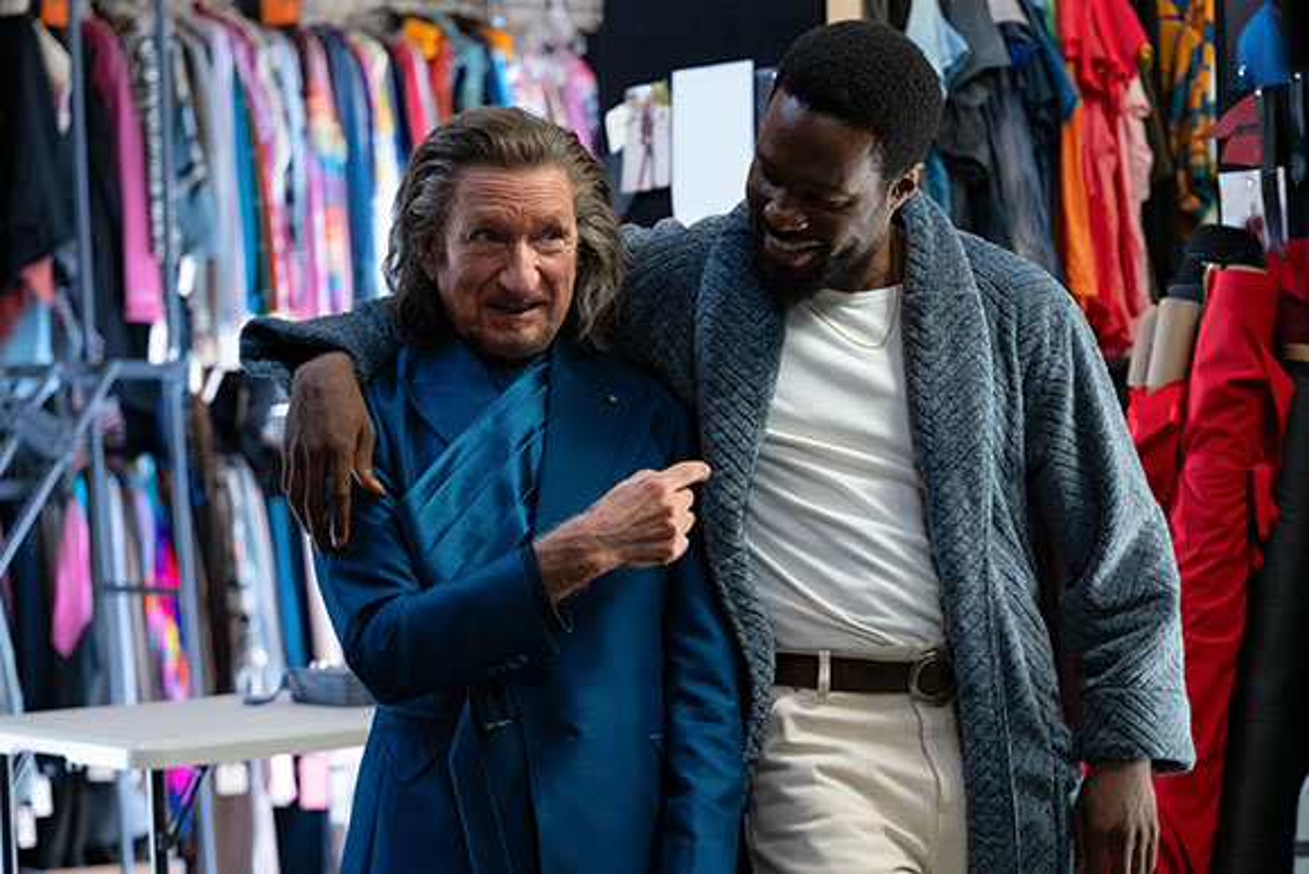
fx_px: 2691
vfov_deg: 18.4
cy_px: 437
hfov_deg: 27.3
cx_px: 654
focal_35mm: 74
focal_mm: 74
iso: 4000
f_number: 3.2
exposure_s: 1/200
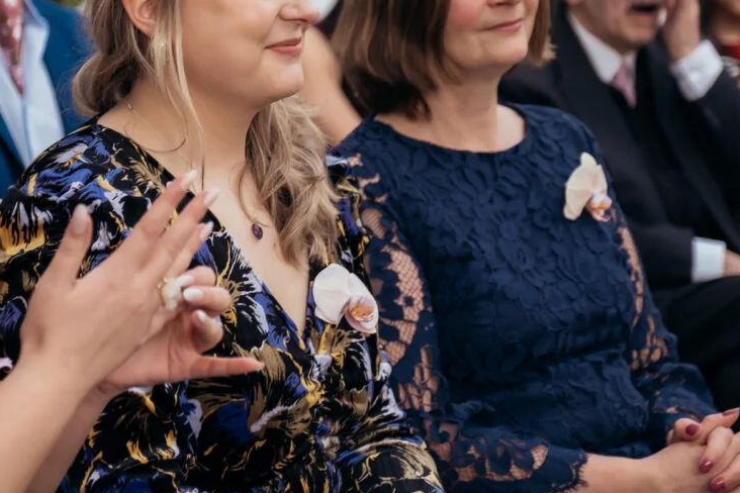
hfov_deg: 14.9
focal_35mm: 137
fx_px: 2816
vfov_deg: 10.0
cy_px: 99
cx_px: 205
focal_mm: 55
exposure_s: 1/170
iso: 320
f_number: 2.8
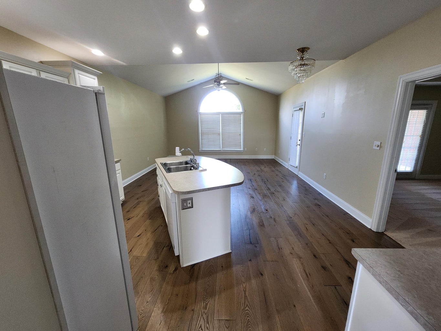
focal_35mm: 13
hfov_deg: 106.2
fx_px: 166
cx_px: 220
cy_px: 166
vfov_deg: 89.9
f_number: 2.2
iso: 250
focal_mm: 2.2
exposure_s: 1/60
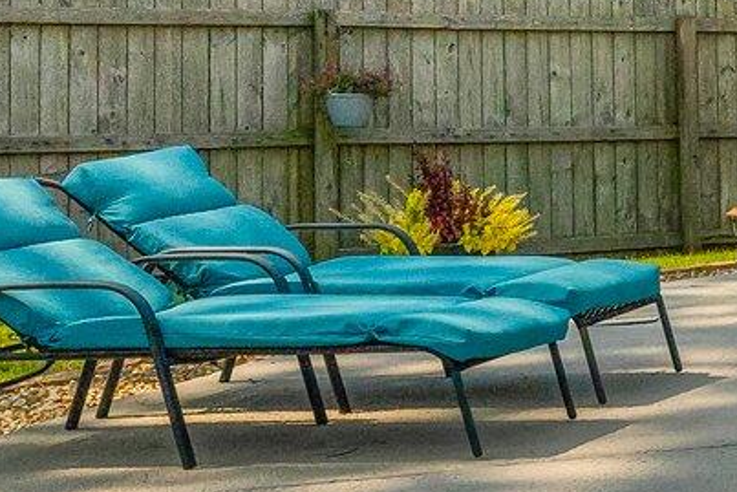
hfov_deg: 13.6
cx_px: 1600
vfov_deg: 11.2
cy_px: 39
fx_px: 2498
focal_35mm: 122
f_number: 9
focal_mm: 24
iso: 400
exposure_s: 1/2000
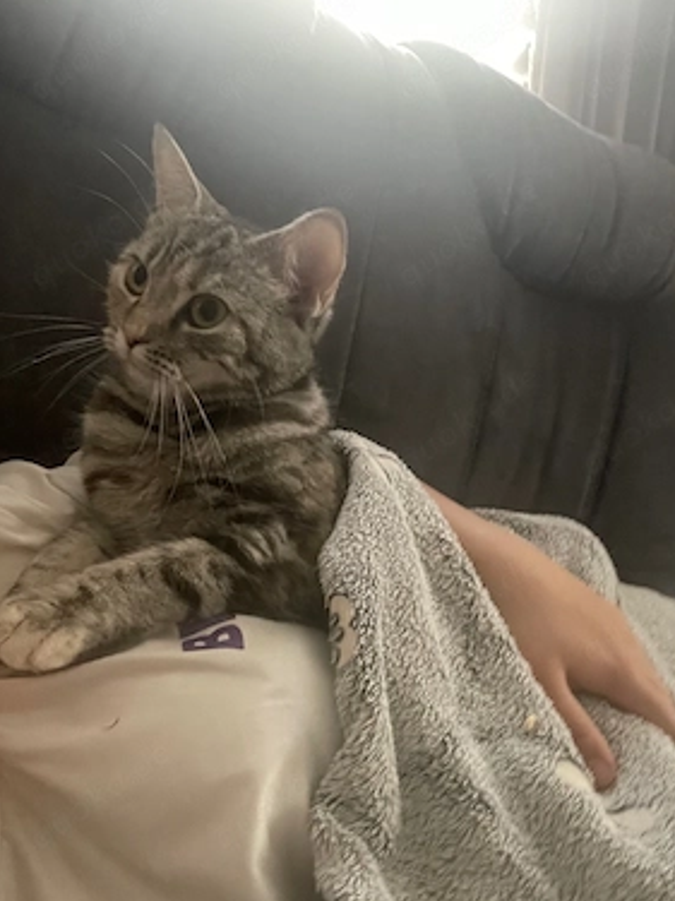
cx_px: 336
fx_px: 832
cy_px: 447
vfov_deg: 56.8
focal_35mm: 32
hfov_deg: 44.1
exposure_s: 1/19
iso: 800
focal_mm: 2.71
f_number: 2.2
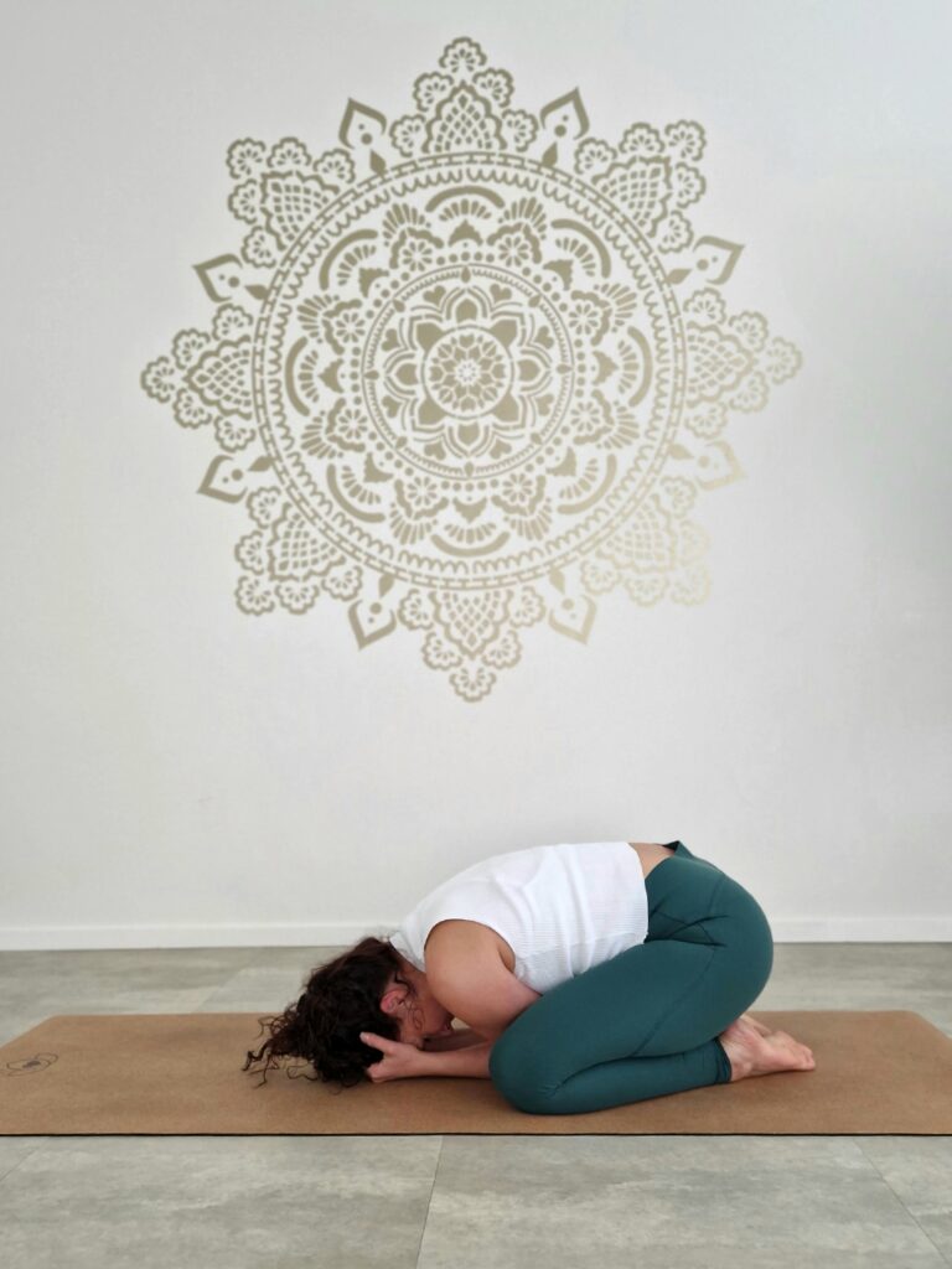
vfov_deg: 73.9
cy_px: 634
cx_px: 476
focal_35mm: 23
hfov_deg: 58.9
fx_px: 843
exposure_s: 1/50
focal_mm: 5.4
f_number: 1.8
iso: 250
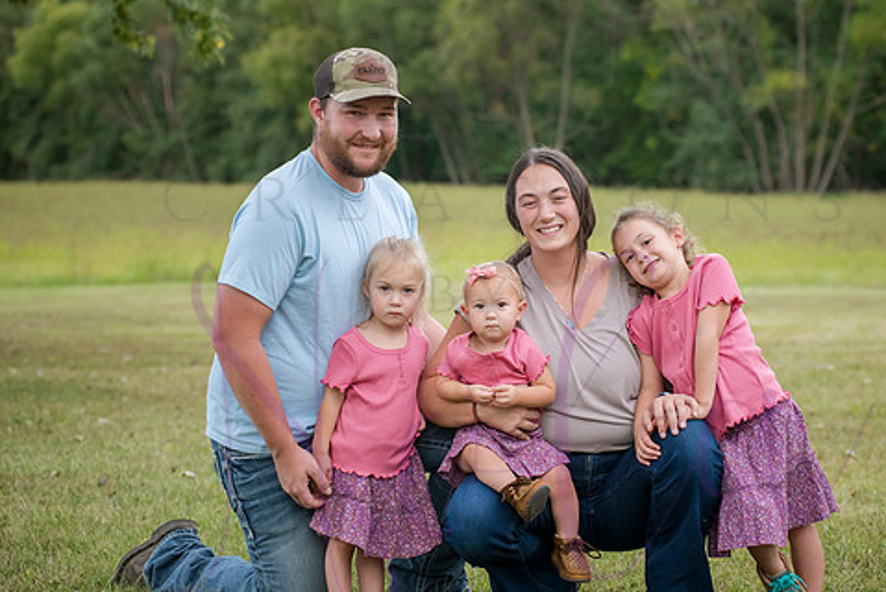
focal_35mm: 101
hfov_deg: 20.2
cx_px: 503
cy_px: 290
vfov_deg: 13.6
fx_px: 2487
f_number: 4.5
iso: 400
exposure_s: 1/500
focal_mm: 80
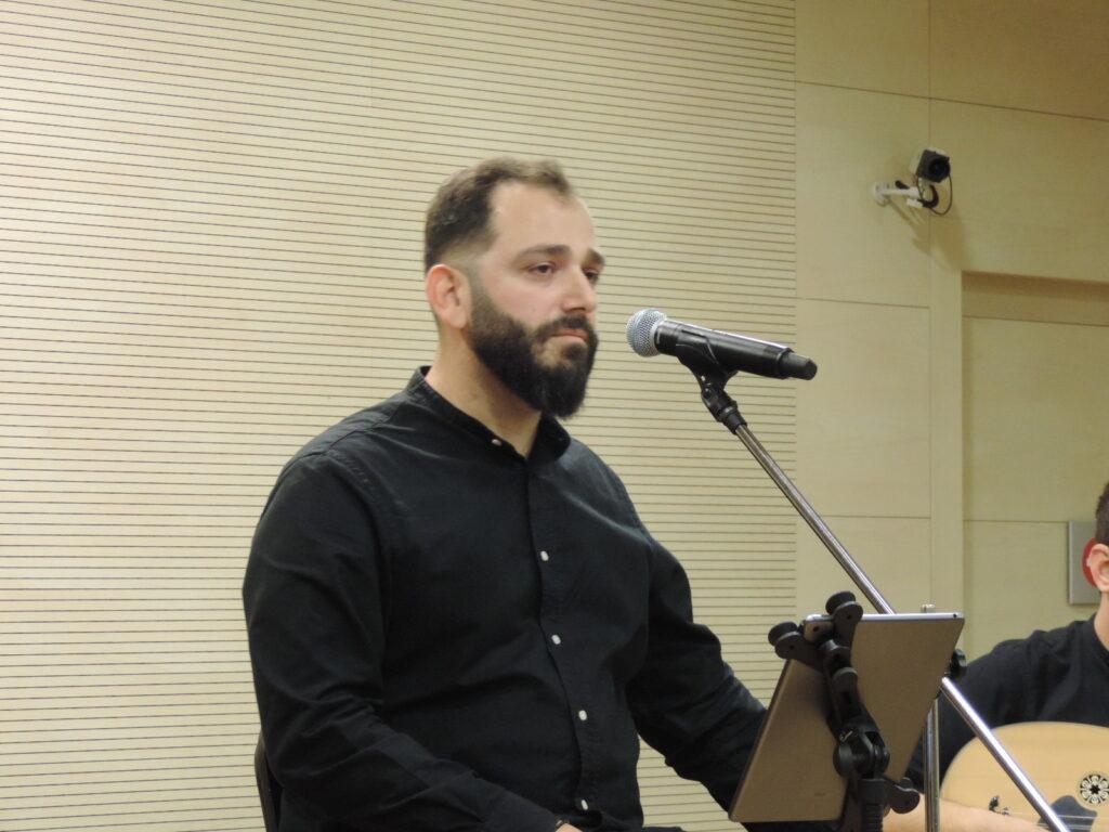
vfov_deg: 10.2
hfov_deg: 13.6
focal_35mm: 145
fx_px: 4645
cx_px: 554
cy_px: 416
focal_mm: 25.8
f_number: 4.4
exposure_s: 1/15
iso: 800
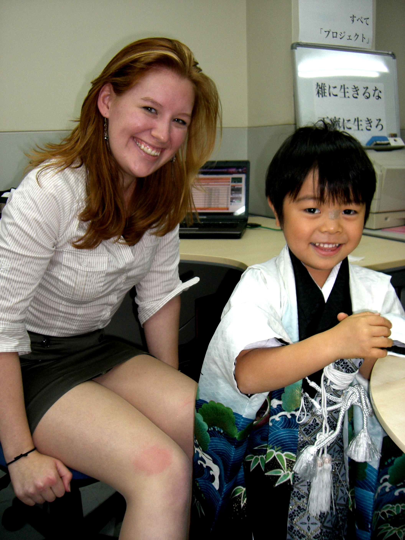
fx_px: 593
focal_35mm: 38
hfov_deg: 37.7
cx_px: 202
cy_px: 270
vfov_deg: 49.0
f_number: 2.7
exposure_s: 1/60
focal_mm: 6.2
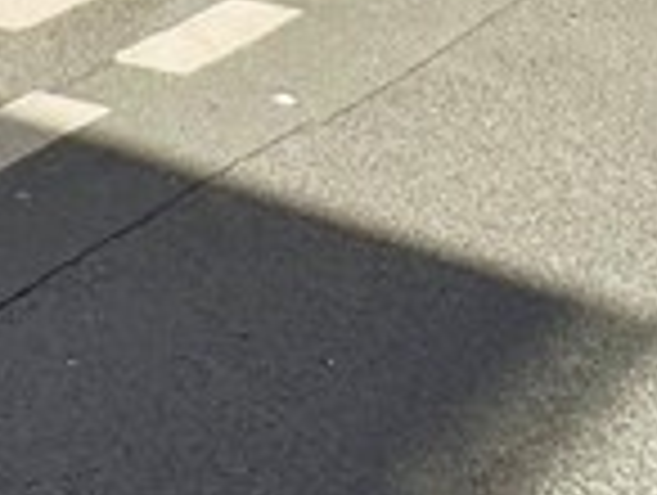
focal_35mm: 98
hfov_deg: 18.8
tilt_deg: +5.3
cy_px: -792
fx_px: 1863
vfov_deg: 11.6
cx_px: -148
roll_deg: -2.0
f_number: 2.2
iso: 50
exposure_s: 1/2208
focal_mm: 2.22
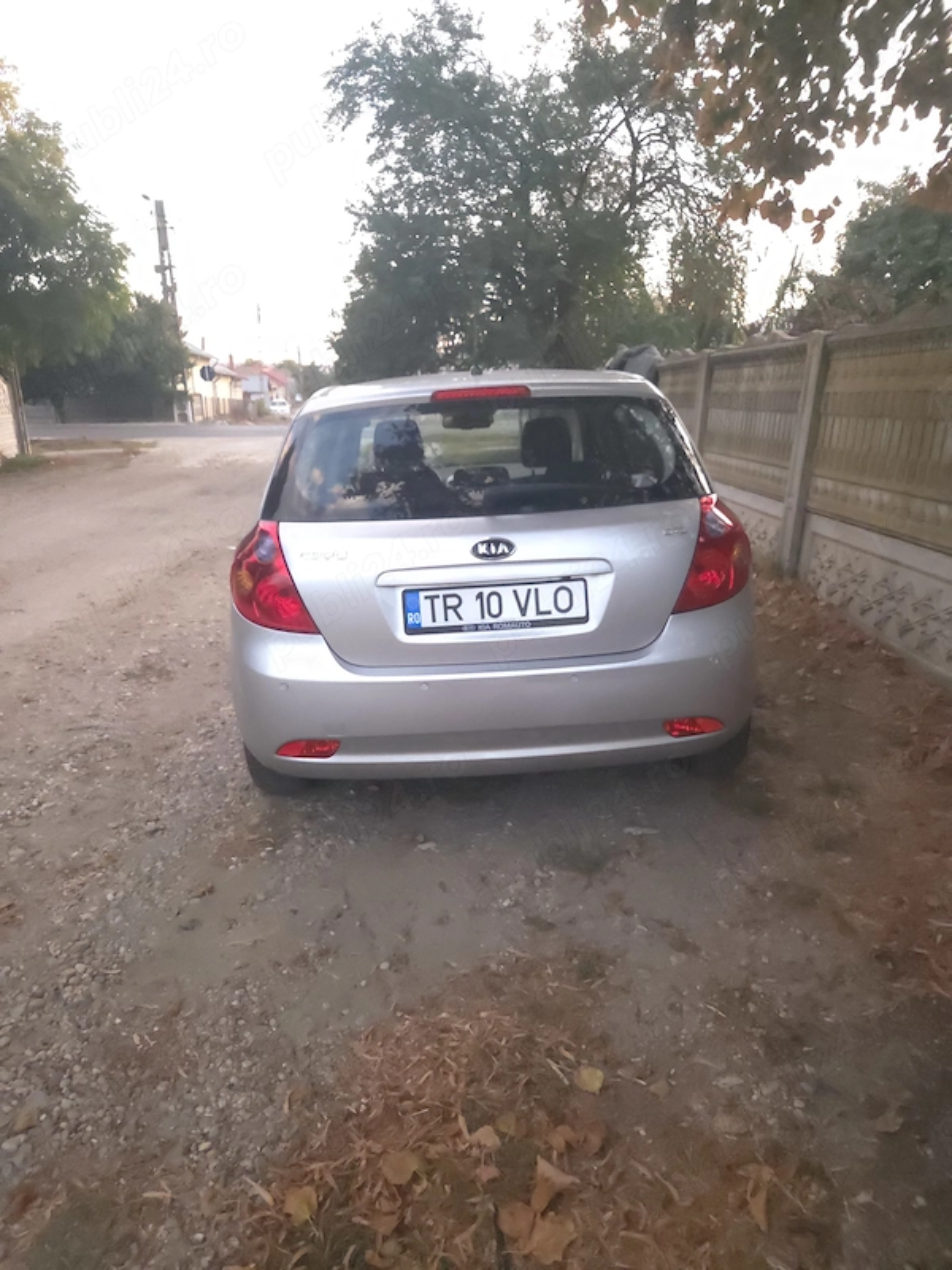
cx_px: 476
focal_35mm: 23
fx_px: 843
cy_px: 635
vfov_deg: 73.9
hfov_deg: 58.9
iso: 3200
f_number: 1.8
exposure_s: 1/1744
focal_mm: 5.4
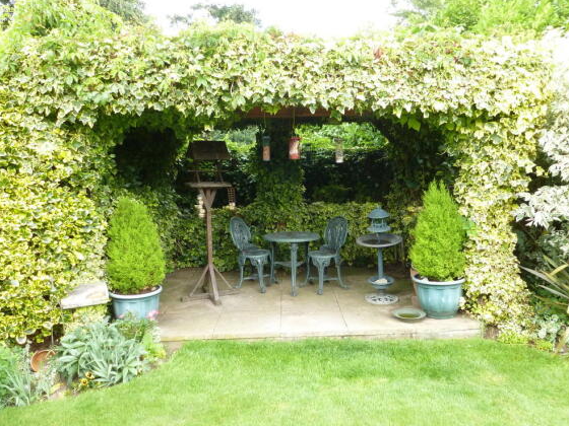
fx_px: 411
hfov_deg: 69.4
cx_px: 278
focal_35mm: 25
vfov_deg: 54.9
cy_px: 209
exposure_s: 1/60
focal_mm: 4.3
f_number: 3.3
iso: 320
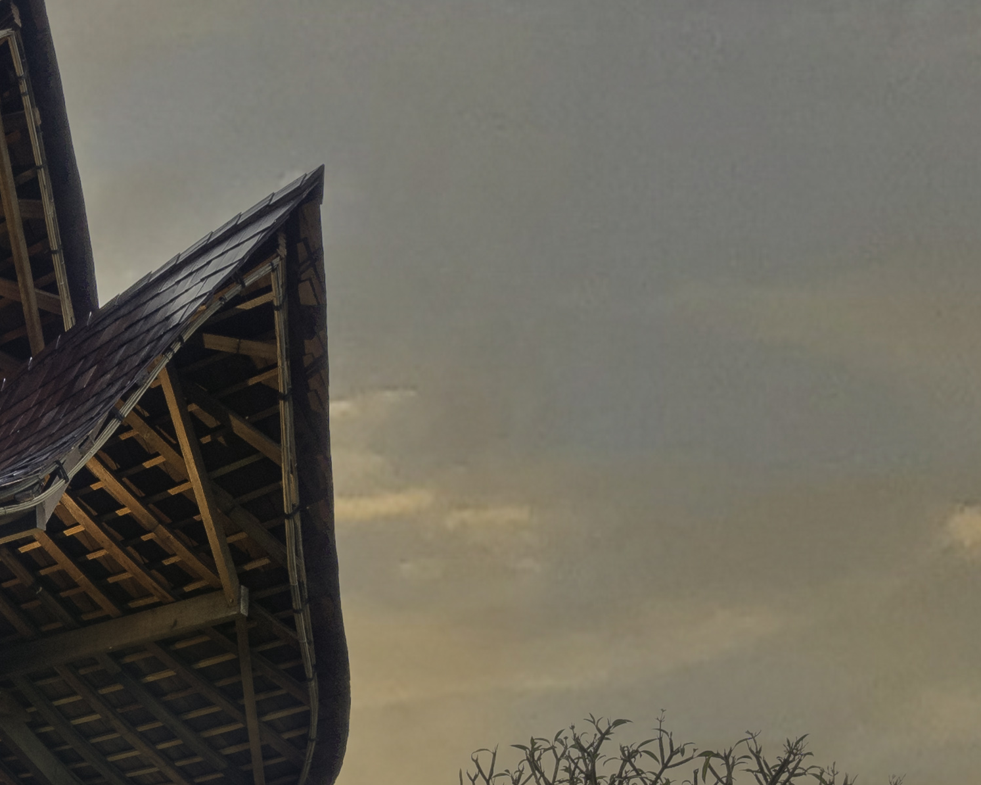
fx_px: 2468
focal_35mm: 85
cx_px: -206
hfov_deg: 20.9
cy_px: 715
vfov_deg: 17.8
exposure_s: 1
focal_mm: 17
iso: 125
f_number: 8
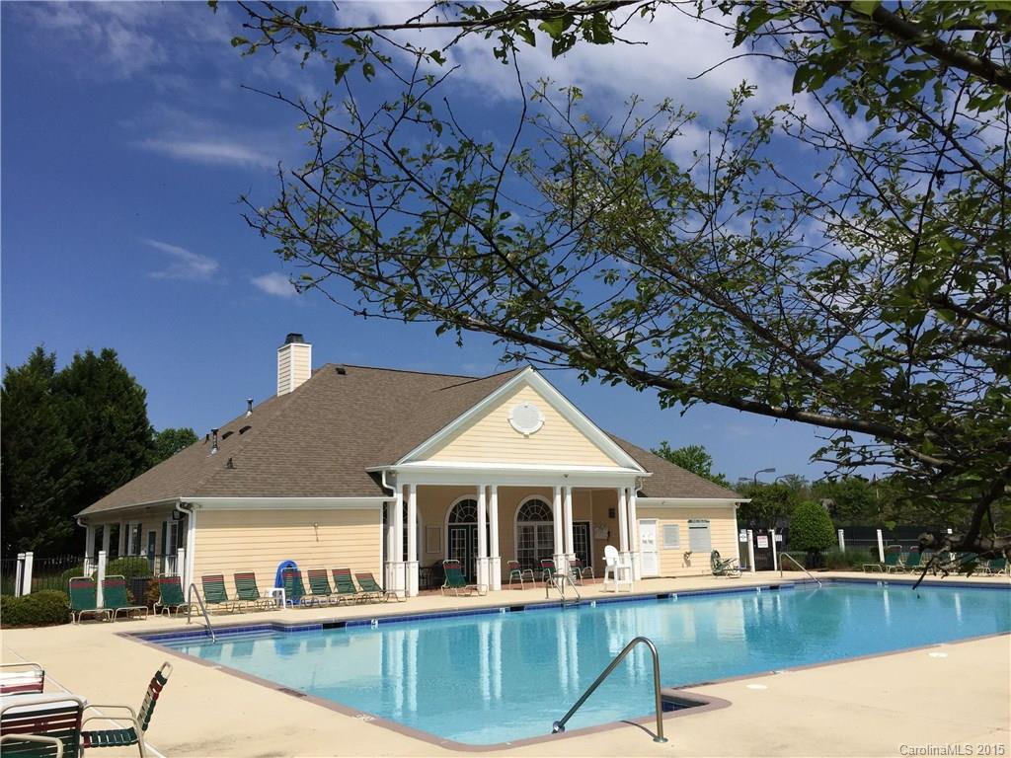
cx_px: 506
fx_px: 847
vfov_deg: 48.2
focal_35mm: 29
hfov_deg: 61.7
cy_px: 379
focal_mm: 4.15
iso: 32
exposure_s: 1/4405
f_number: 2.2
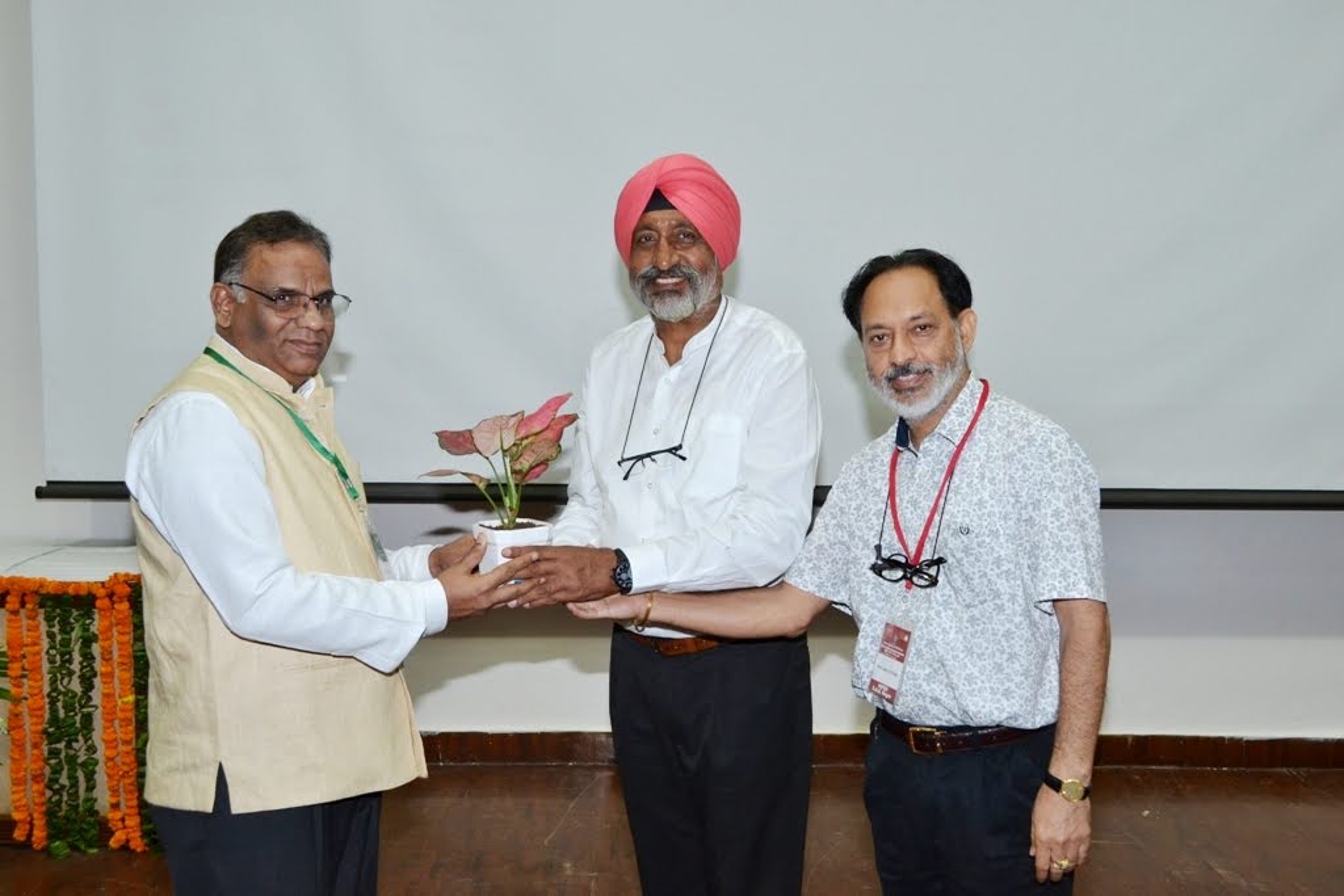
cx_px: 672
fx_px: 1456
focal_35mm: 39
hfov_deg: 49.5
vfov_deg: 34.2
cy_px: 448
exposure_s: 1/200
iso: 800
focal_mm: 26
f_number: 6.3
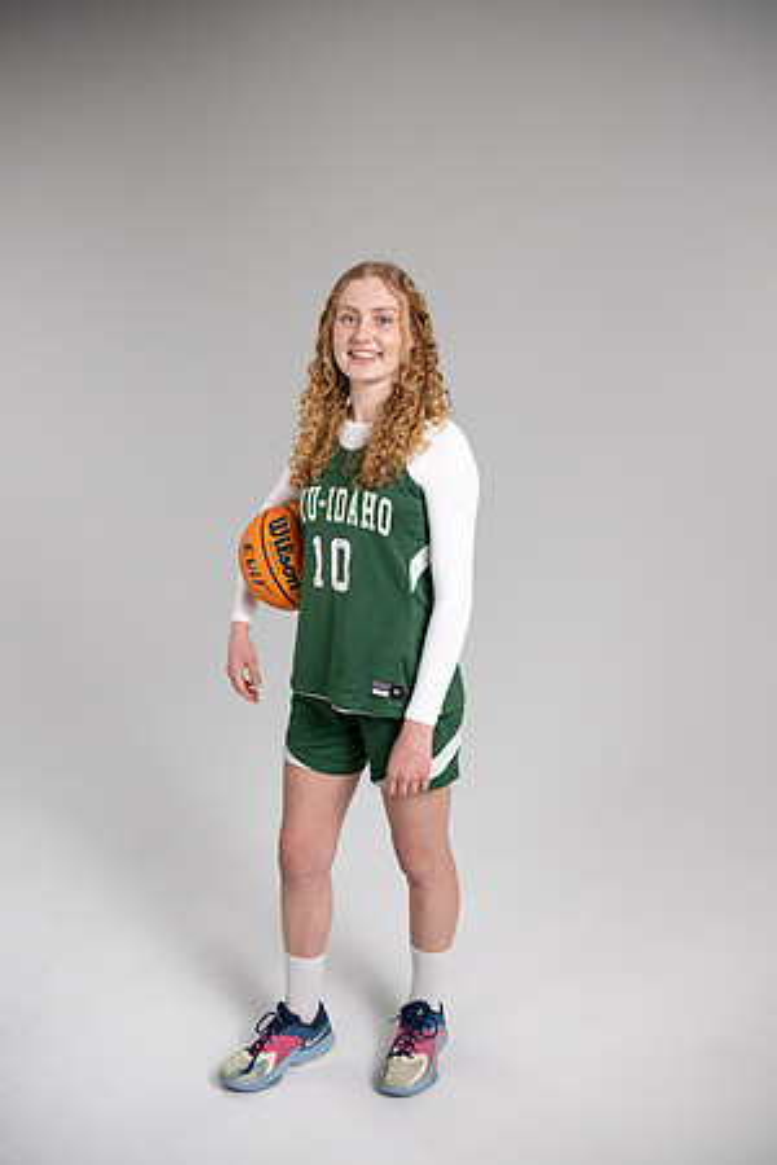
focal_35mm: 35
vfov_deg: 54.4
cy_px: 582
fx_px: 1133
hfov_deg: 37.9
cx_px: 388
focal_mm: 35
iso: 1250
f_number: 3.5
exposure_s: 1/500
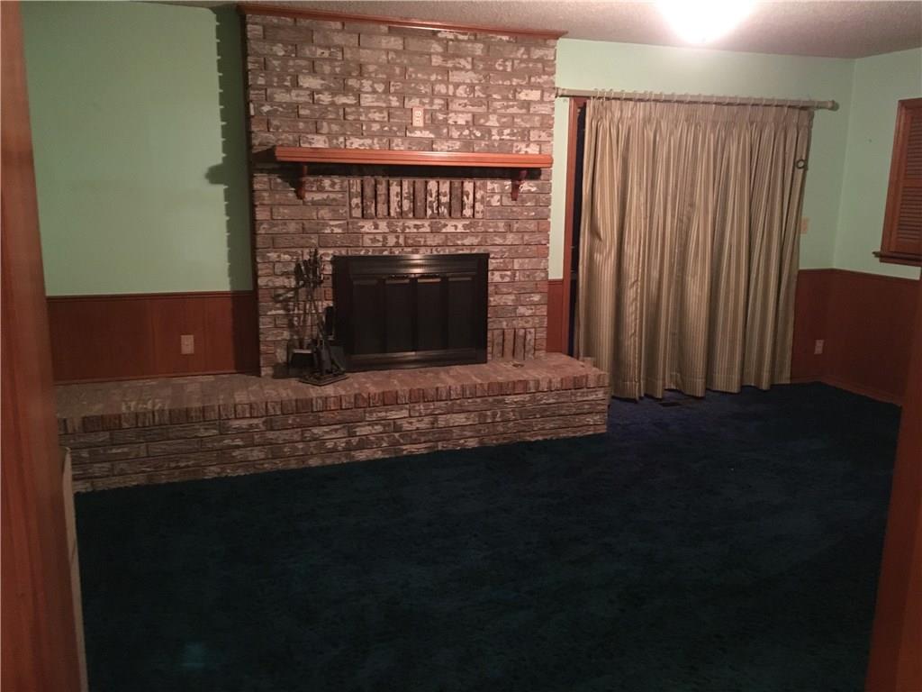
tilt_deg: -10.7
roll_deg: -1.5
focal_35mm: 29
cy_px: 346
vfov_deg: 48.2
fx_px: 772
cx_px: 461
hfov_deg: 61.7
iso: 500
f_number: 2.2
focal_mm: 4.15
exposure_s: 1/15
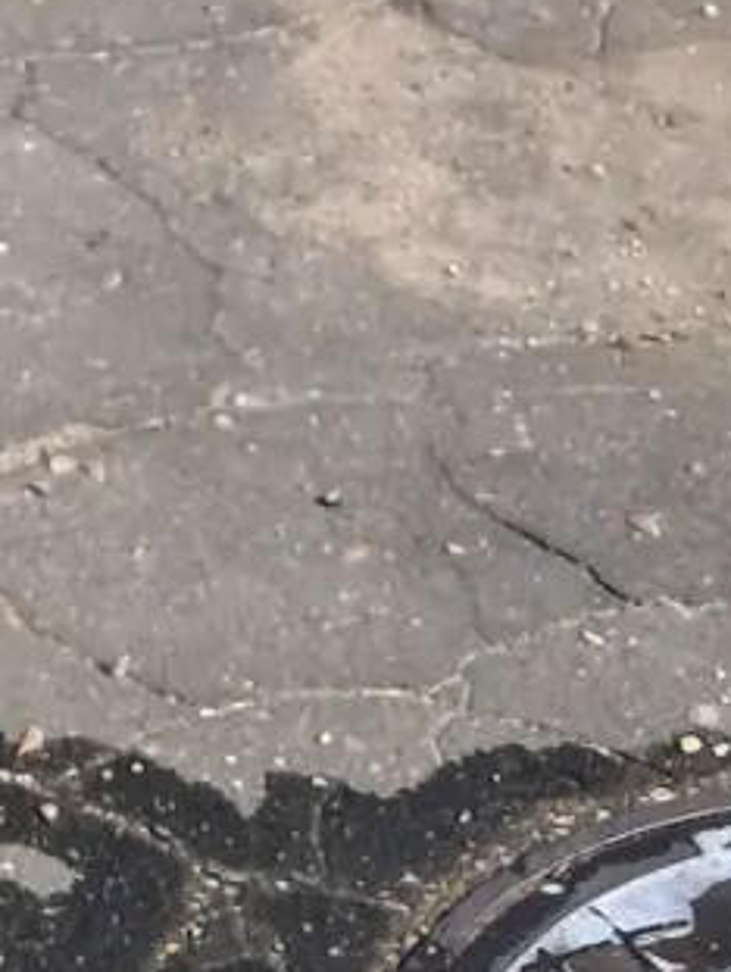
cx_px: -525
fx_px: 4159
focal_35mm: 148
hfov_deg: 9.6
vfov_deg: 11.8
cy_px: -1027
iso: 50
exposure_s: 1/603
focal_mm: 4
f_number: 1.8
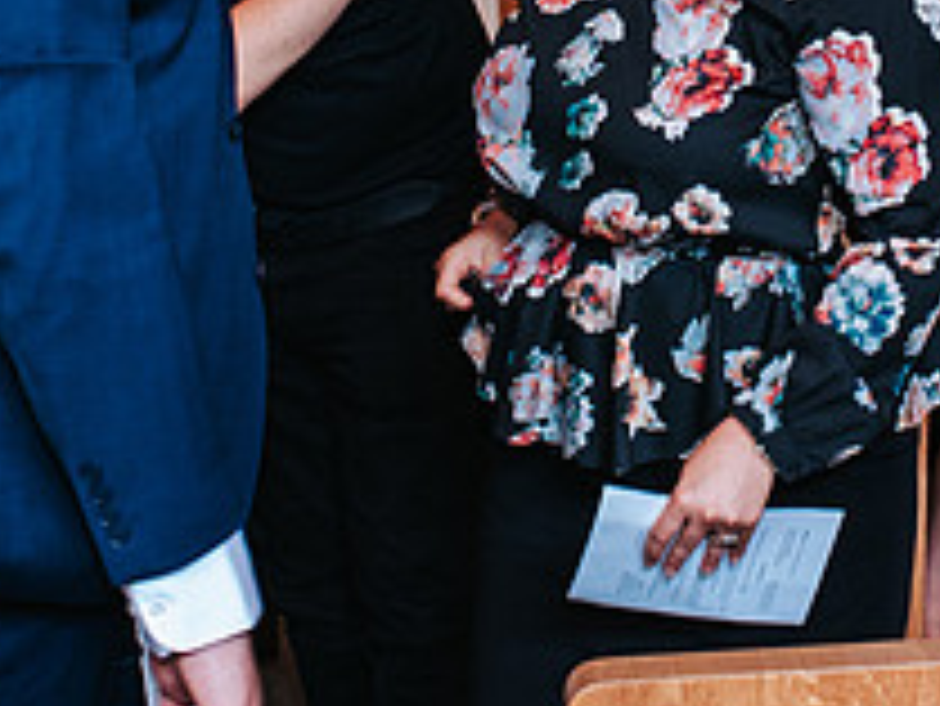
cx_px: 660
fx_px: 3097
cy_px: -74
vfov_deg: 12.8
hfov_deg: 17.2
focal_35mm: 114
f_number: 3.2
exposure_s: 1/125
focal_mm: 35
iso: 640
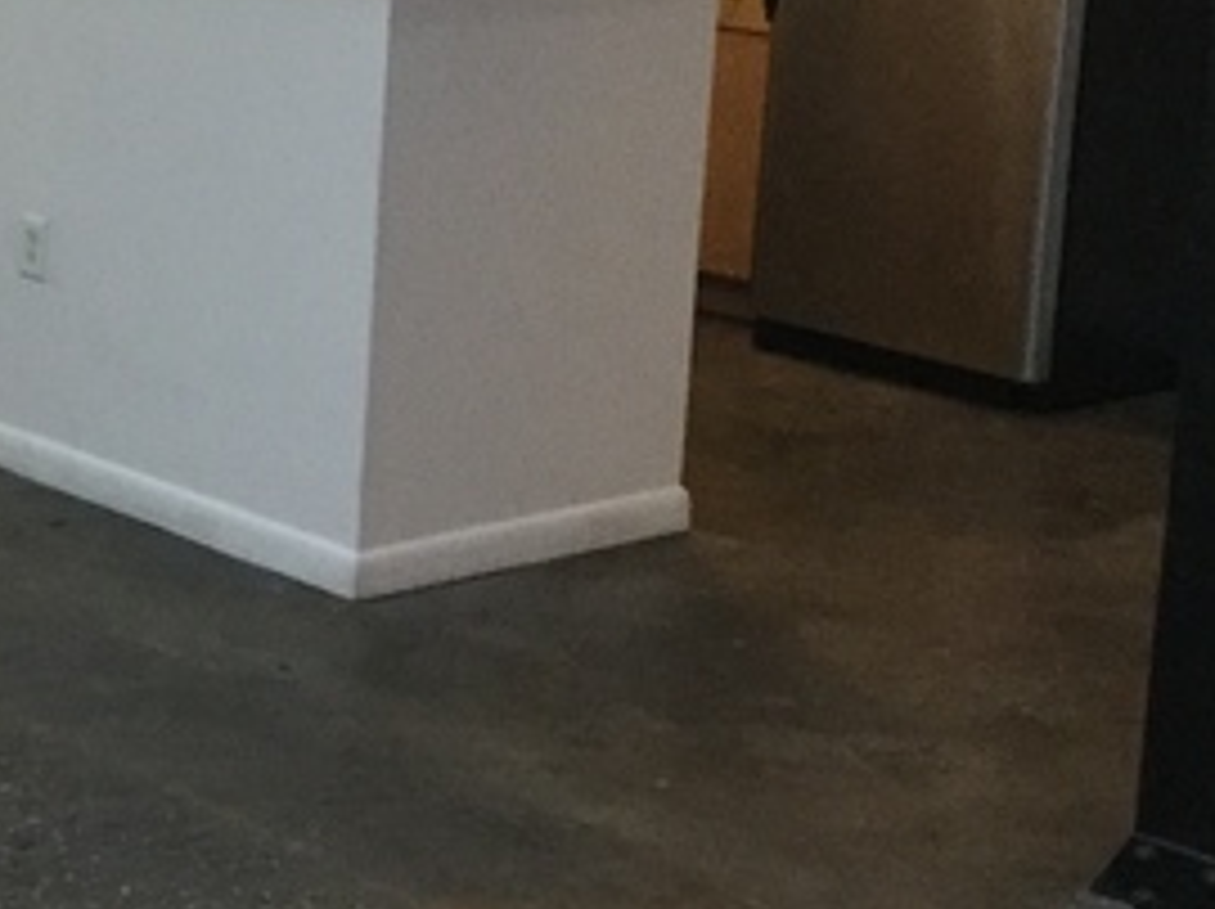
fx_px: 3226
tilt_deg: -10.4
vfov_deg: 15.9
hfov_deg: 20.0
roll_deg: -1.3
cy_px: 180
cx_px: -238
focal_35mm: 92
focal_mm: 3.3
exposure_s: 1/30
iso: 160
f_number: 2.4
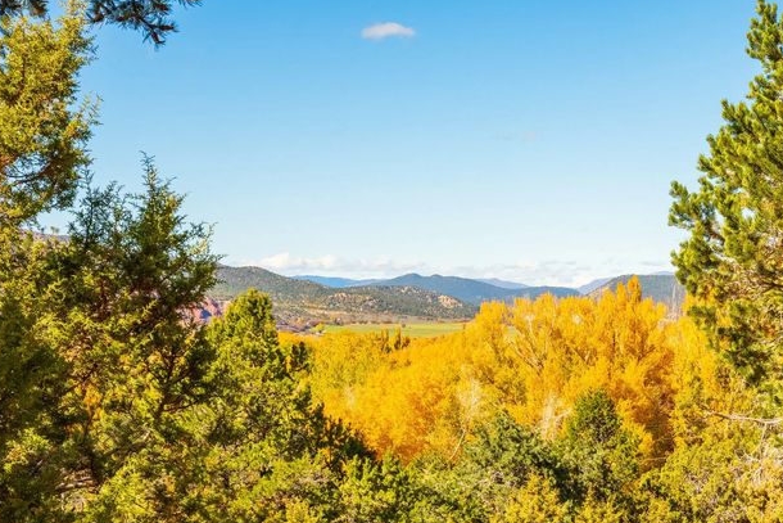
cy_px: 405
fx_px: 1838
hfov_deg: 23.8
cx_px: 576
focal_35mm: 85
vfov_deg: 16.1
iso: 400
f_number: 11
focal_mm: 50.3
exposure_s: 1/4000
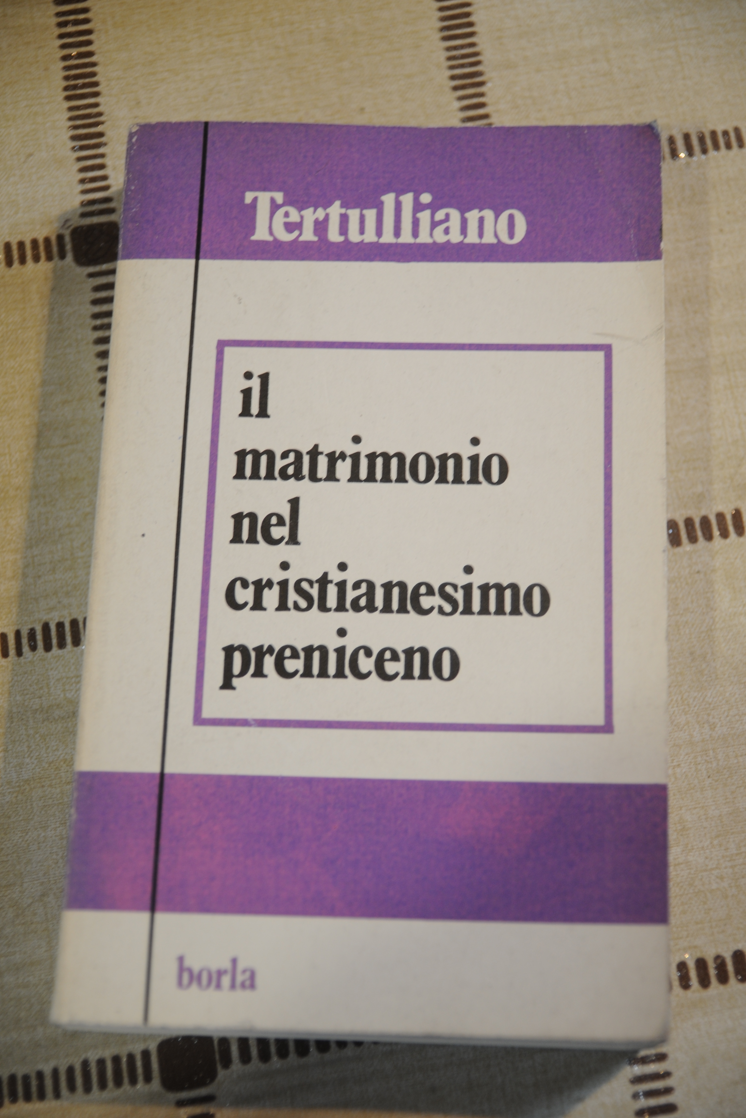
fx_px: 1896
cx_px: 373
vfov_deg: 32.9
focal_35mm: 61
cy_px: 565
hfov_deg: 22.3
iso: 200
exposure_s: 1/25
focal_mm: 40
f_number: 2.8
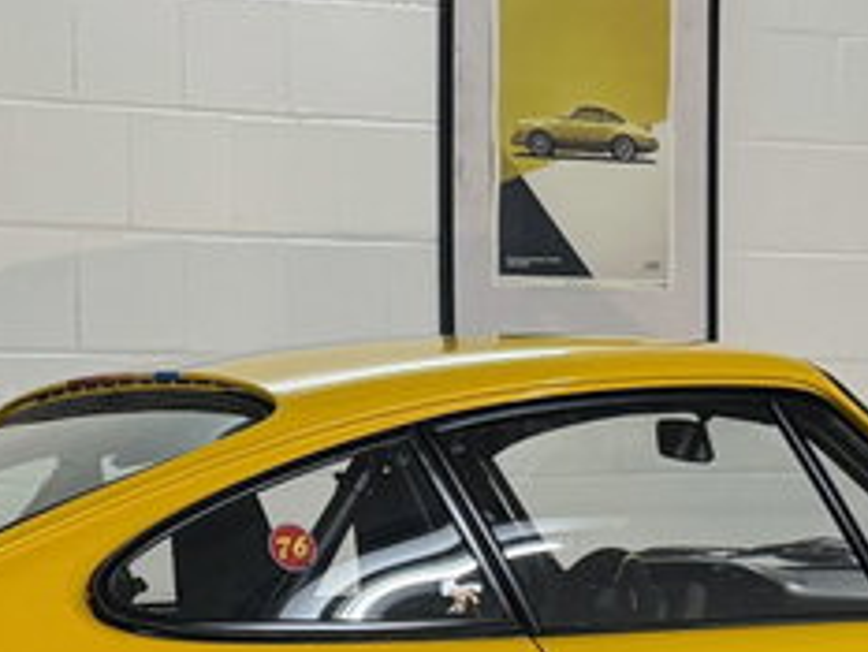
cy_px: 440
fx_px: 1982
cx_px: 451
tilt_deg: -1.2
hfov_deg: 24.7
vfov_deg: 18.6
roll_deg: +0.7
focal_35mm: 79
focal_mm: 6.76
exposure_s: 1/100
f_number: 1.78
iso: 250
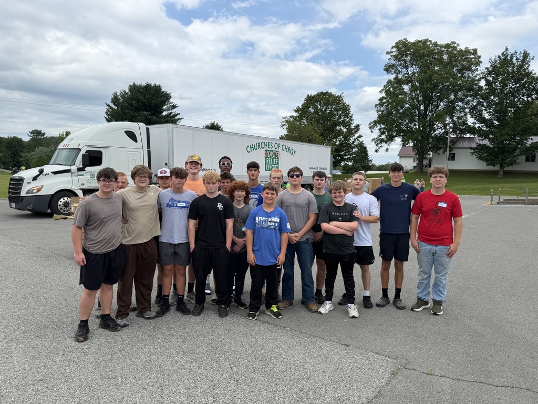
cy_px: 202
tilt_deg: -5.1
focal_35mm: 24
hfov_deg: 71.6
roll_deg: -1.3
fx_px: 373
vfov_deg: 56.8
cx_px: 269
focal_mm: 6.76
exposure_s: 1/3279
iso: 80
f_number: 1.78
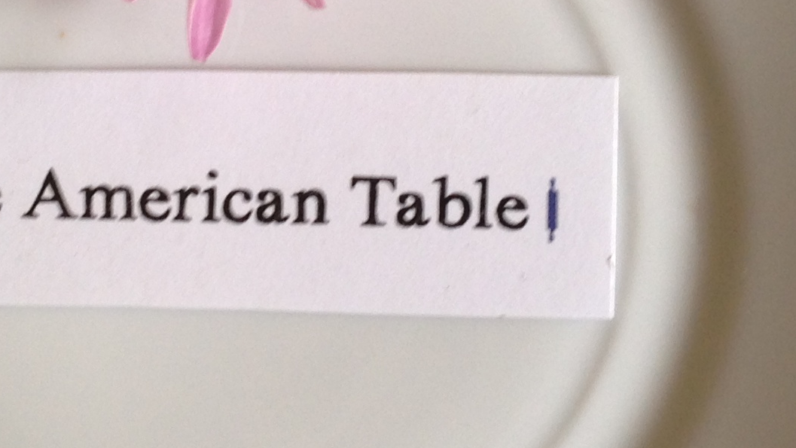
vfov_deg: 10.9
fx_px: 2343
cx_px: 303
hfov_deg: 19.2
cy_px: 206
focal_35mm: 111
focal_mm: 4.13
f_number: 2.4
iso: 64
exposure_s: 1/20
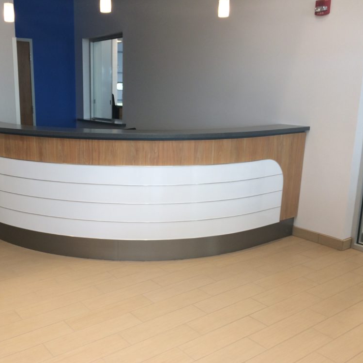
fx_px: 415
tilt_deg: -14.9
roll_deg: +1.7
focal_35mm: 35
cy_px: 185
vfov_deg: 47.2
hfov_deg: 46.6
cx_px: 128
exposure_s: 1/60
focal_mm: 4.15
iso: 40
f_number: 2.2
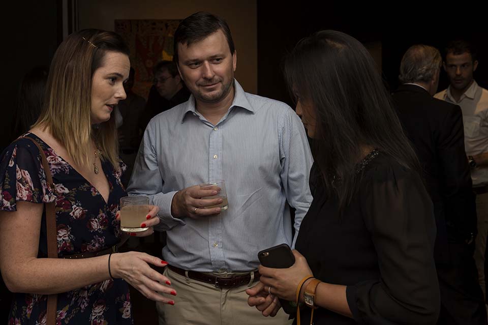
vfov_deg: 38.8
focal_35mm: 34
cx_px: 244
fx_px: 461
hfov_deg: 55.8
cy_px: 162
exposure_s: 1/60
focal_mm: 34
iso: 800
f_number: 5.6
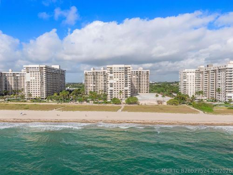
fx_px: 162
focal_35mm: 24
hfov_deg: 71.6
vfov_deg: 56.8
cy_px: 88
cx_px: 116
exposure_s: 1/2000
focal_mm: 4.39
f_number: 2.8
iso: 100
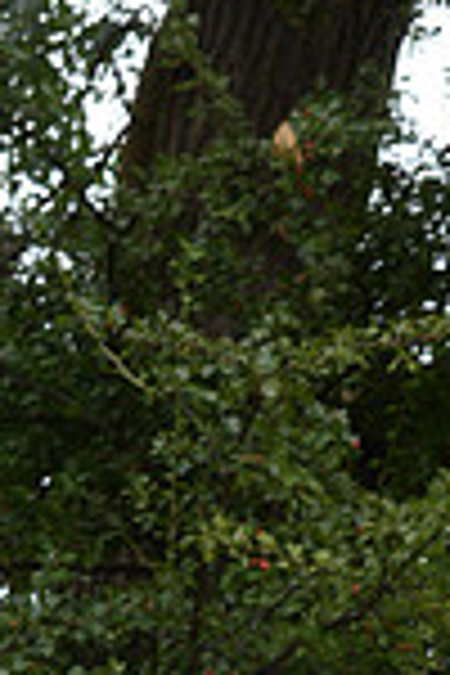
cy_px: 1278
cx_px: -266
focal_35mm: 617
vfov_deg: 3.3
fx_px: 11568
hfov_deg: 2.2
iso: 1250
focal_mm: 160
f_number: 6.3
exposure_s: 1/800
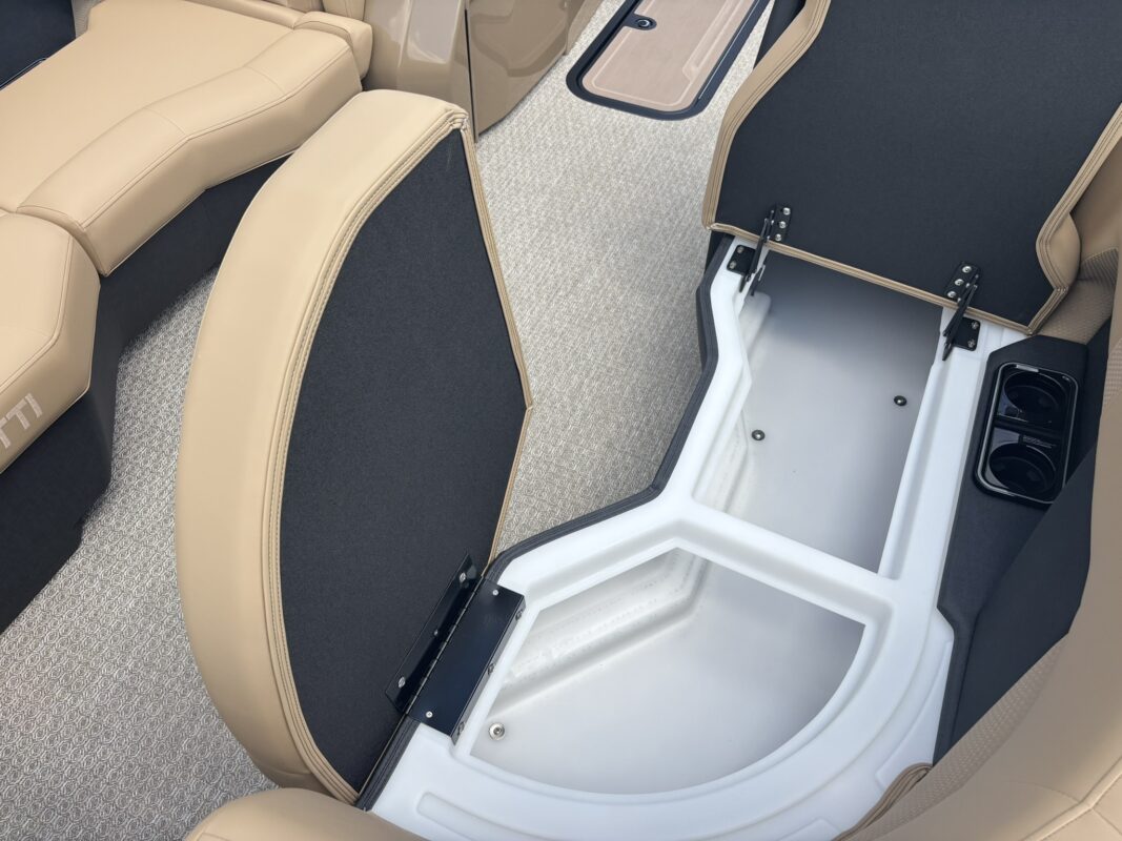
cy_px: 420
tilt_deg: -52.7
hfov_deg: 67.3
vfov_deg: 53.1
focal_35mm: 26
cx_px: 561
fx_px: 843
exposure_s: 1/1845
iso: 50
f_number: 1.6
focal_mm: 5.96
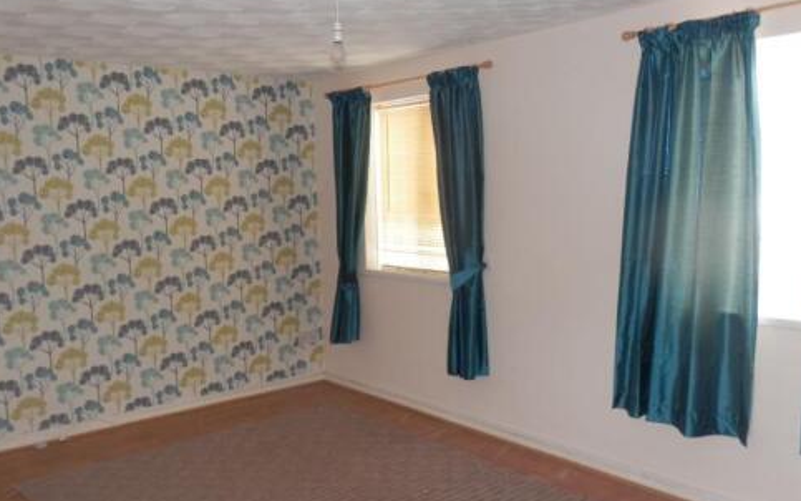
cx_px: 371
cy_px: 291
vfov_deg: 39.3
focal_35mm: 32
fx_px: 699
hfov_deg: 59.6
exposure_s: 1/30
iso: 100
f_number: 3
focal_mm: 4.5
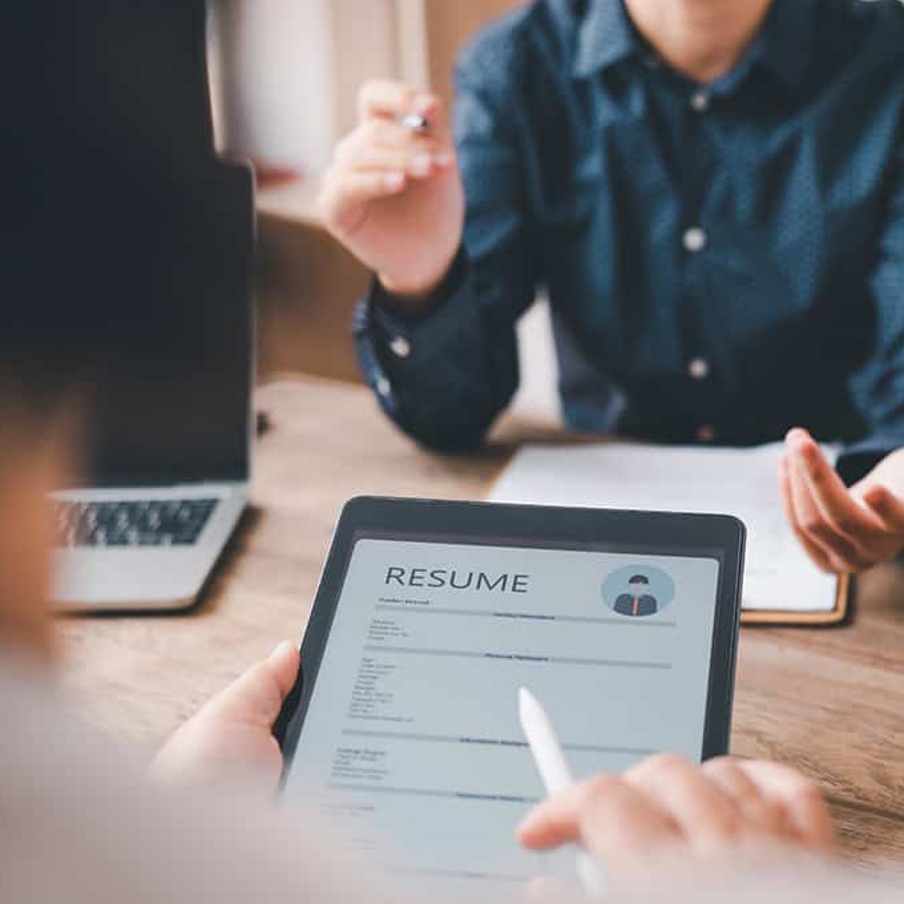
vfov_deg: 26.9
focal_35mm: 64
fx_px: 1891
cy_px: 452
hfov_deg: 26.8
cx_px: 586
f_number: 3.3
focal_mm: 50
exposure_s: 1/180
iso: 200
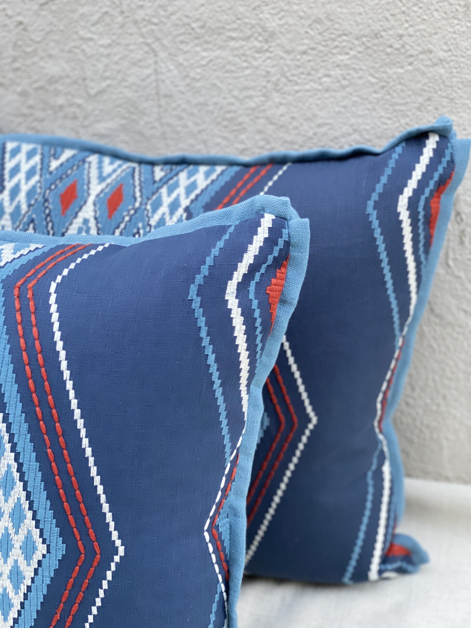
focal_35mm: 52
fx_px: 943
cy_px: 314
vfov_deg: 36.8
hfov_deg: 28.0
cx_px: 236
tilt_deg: -26.6
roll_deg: +2.0
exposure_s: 1/40
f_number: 2
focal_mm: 6
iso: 200
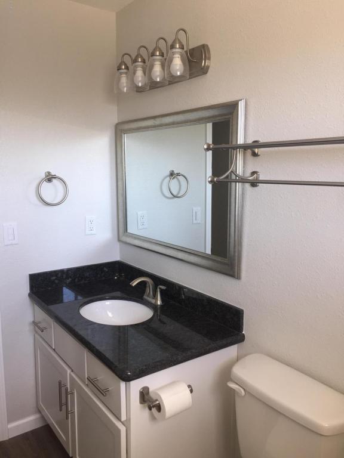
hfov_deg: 48.2
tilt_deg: -7.1
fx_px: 384
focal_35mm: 29
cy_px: 229
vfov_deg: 61.7
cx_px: 172
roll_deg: -0.5
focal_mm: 4.15
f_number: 2.2
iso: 32
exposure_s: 1/30
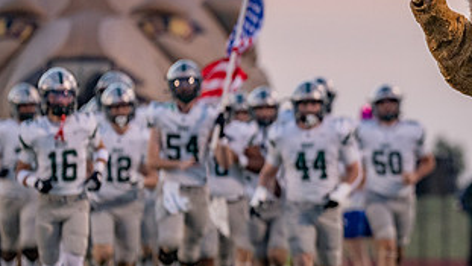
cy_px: 147
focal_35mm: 557
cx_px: 512
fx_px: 6972
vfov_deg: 2.2
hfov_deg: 3.9
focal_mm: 200
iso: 1250
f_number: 2.8
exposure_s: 1/1000
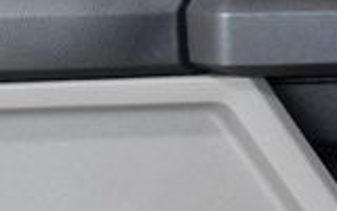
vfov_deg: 7.2
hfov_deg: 11.3
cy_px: 191
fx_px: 1681
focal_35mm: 183
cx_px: 371
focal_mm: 30
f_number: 4
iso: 2500
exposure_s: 1/500
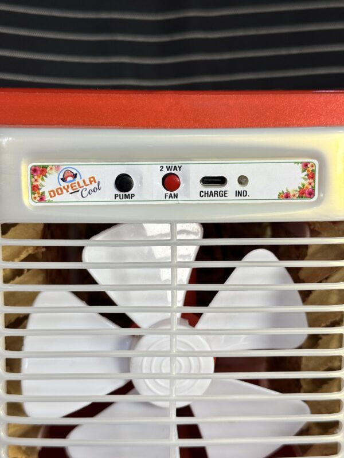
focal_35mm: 48
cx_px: 172
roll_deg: +0.6
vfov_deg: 39.7
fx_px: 636
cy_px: 229
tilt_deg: -13.7
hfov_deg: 30.3
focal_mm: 6.76
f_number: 1.78
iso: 50
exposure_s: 1/100
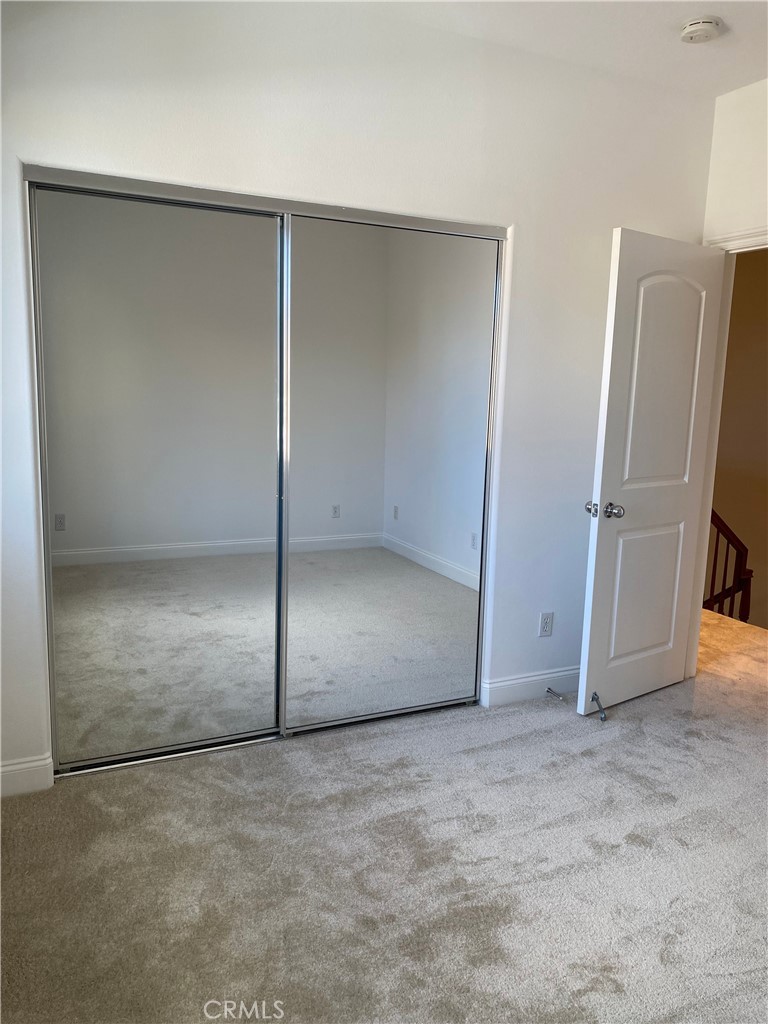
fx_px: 769
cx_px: 384
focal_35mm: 26
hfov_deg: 53.1
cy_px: 512
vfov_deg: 67.3
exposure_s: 1/120
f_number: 1.8
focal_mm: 4.25
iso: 64
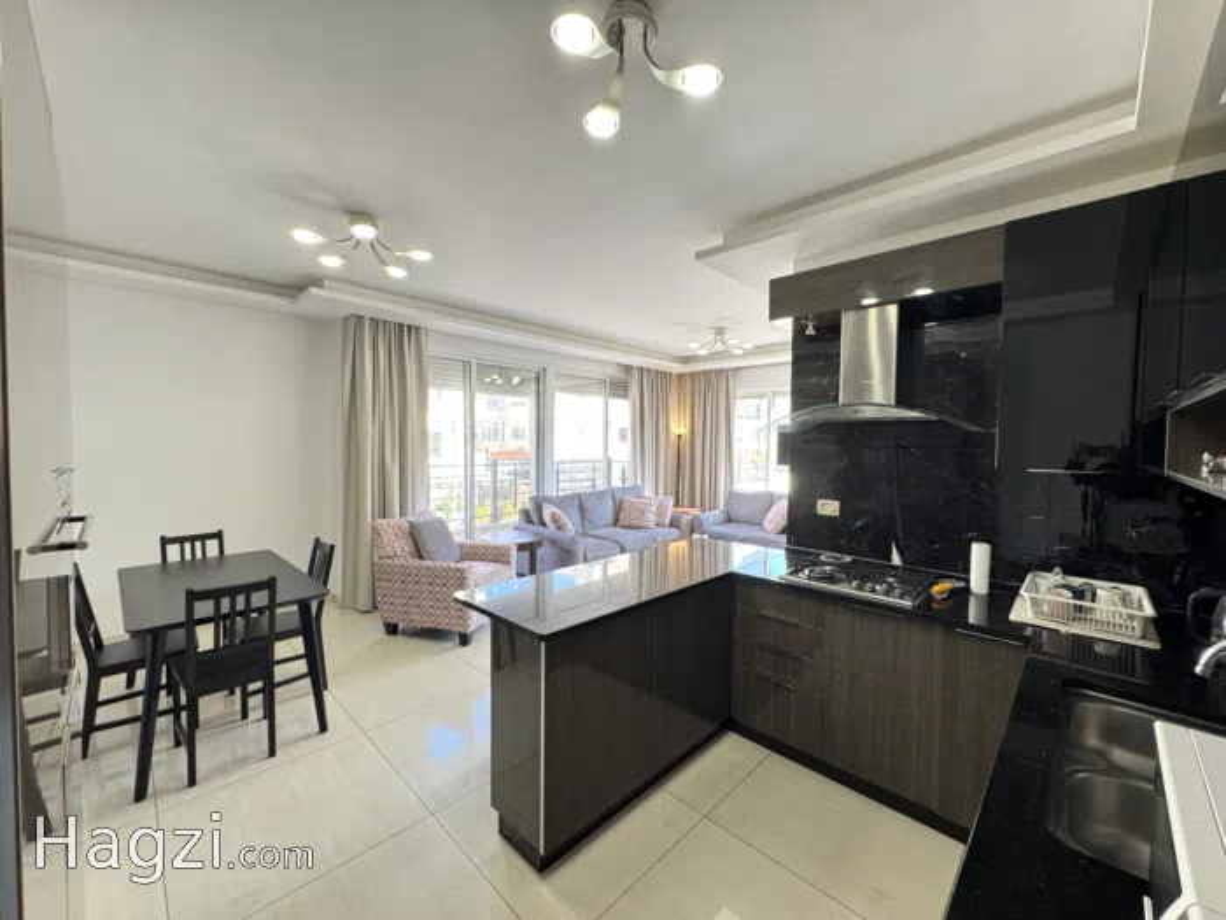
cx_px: 613
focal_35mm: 14
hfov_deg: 102.1
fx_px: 496
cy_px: 460
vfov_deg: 85.7
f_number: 2.2
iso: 250
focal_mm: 2.22
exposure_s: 1/50
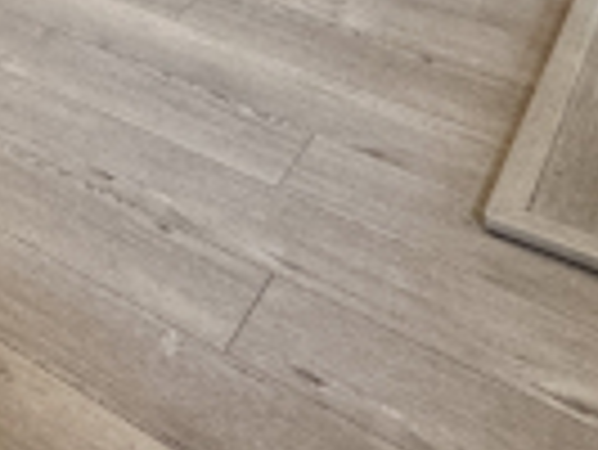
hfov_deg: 22.6
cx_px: -303
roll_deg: +2.6
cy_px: -554
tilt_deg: -4.7
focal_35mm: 70
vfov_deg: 15.1
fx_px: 1210
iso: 200
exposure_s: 1/60
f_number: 2.2
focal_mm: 2.22
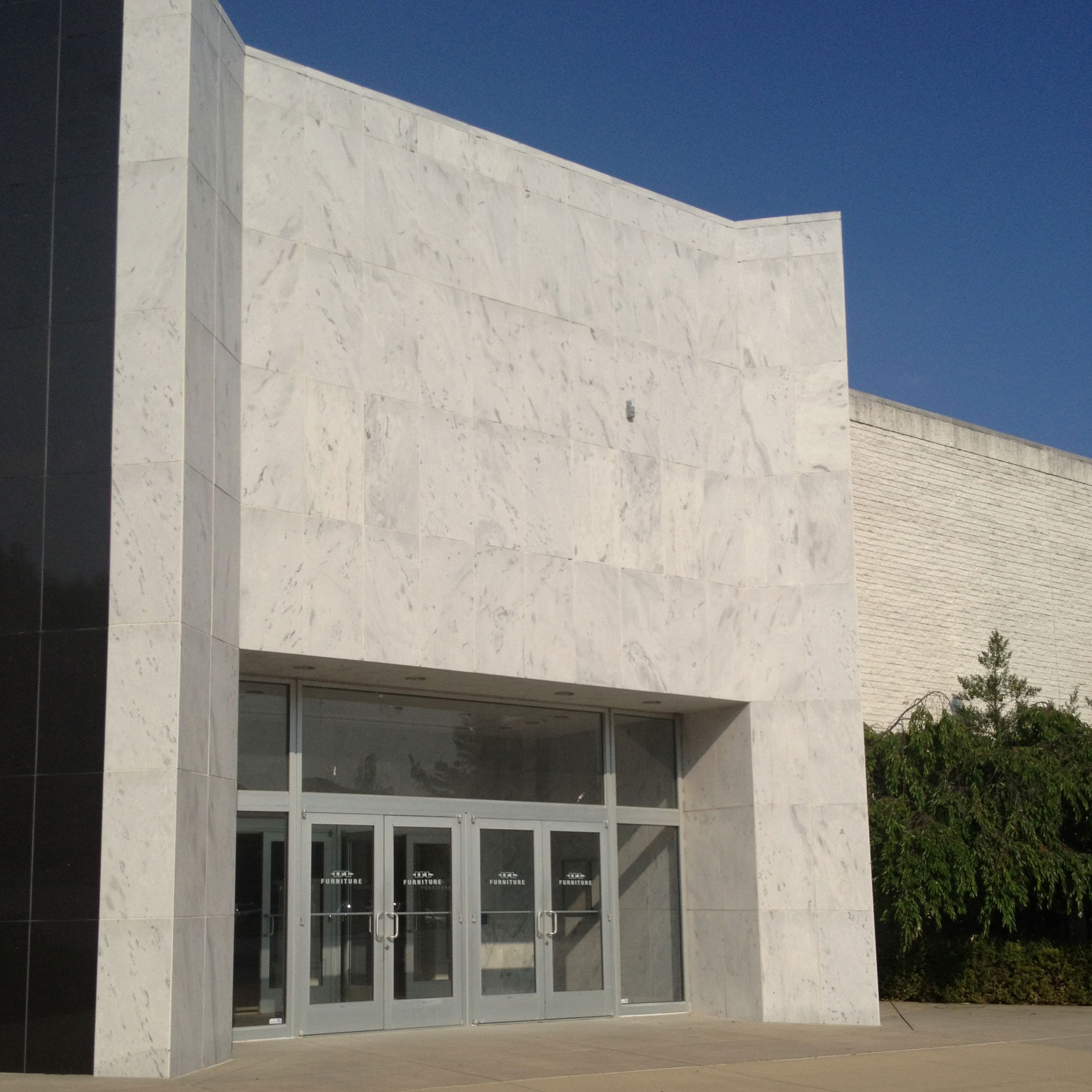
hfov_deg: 40.0
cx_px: 537
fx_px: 1499
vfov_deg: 39.7
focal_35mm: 42
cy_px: 701
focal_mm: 4.28
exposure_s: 1/3247
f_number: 2.4
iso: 64
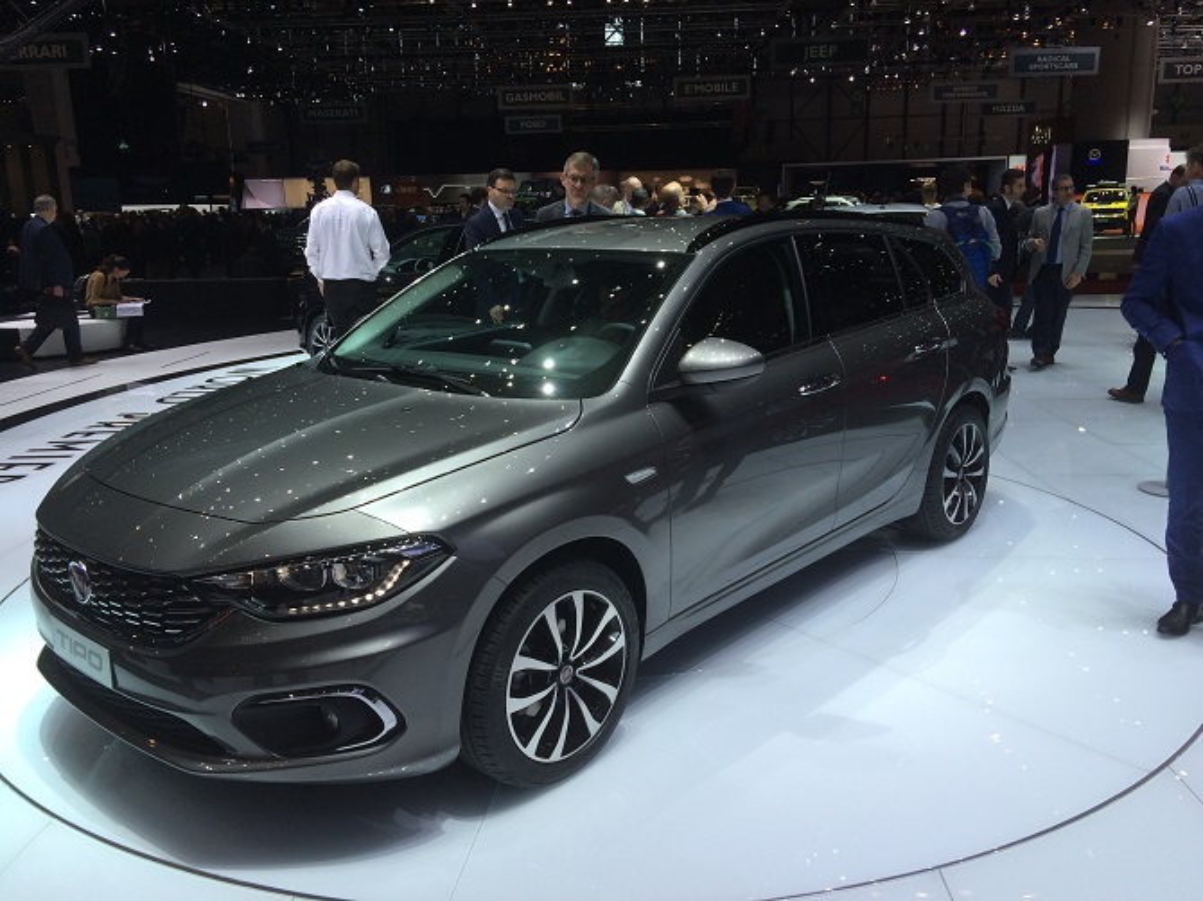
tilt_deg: -14.3
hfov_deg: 61.7
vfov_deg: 48.2
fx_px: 1007
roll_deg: +2.9
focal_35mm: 29
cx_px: 602
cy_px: 450
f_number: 2.2
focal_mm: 4.15
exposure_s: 1/222
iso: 32
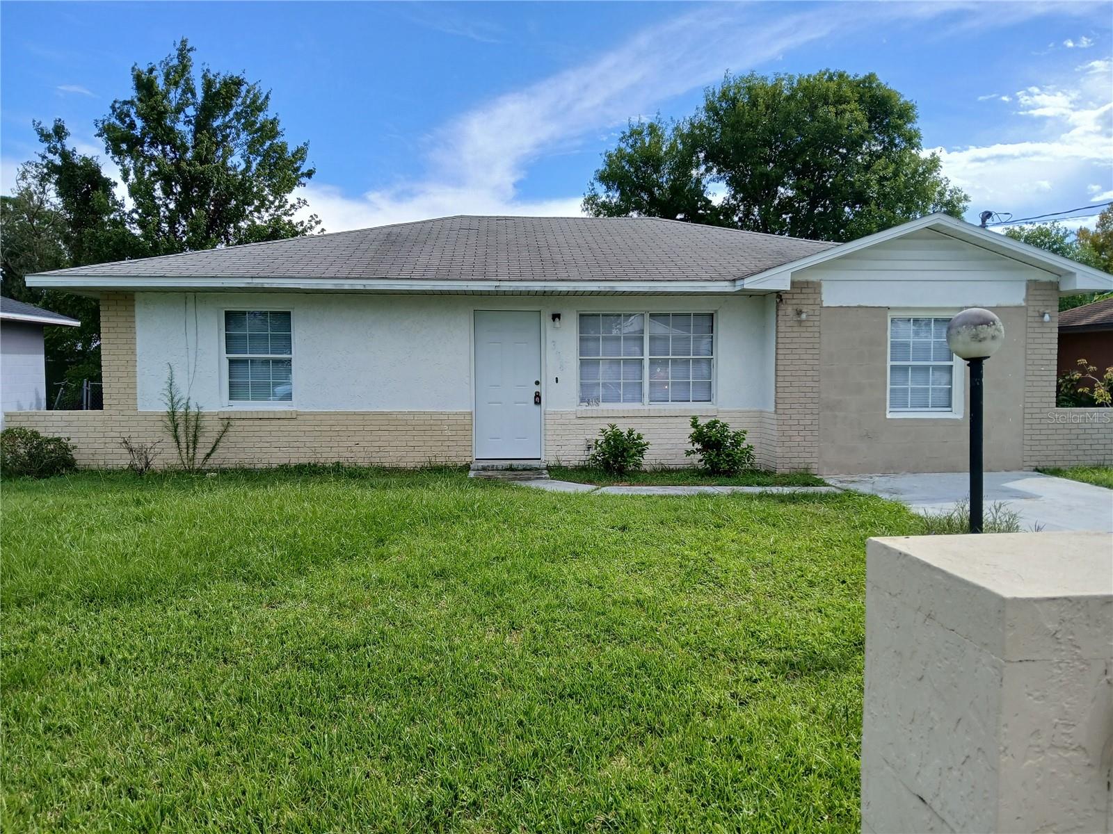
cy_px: 417
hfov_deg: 67.3
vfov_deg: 53.1
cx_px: 556
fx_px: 836
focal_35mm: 26
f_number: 1.8
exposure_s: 1/547
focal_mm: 3.98
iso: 20
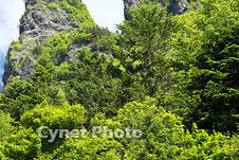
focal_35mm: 122
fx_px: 810
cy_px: -14
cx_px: -11
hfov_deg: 16.4
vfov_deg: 11.1
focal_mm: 46
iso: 100
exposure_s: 1/80
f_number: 10
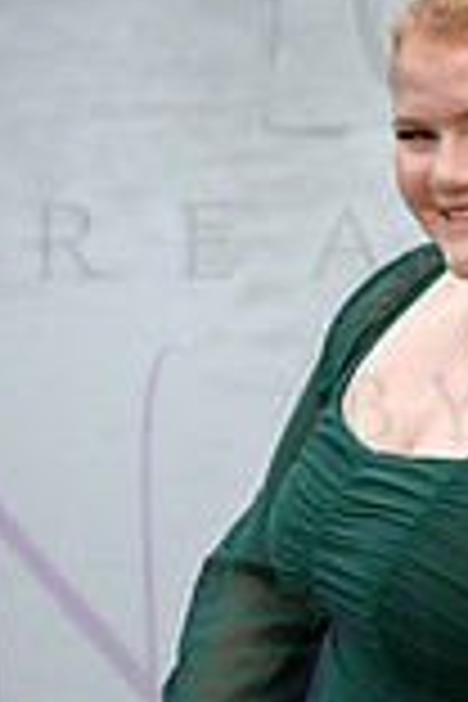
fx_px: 6746
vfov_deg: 6.0
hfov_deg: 4.0
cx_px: 477
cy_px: 400
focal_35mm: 346
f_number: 6.3
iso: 640
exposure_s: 1/400
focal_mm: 120
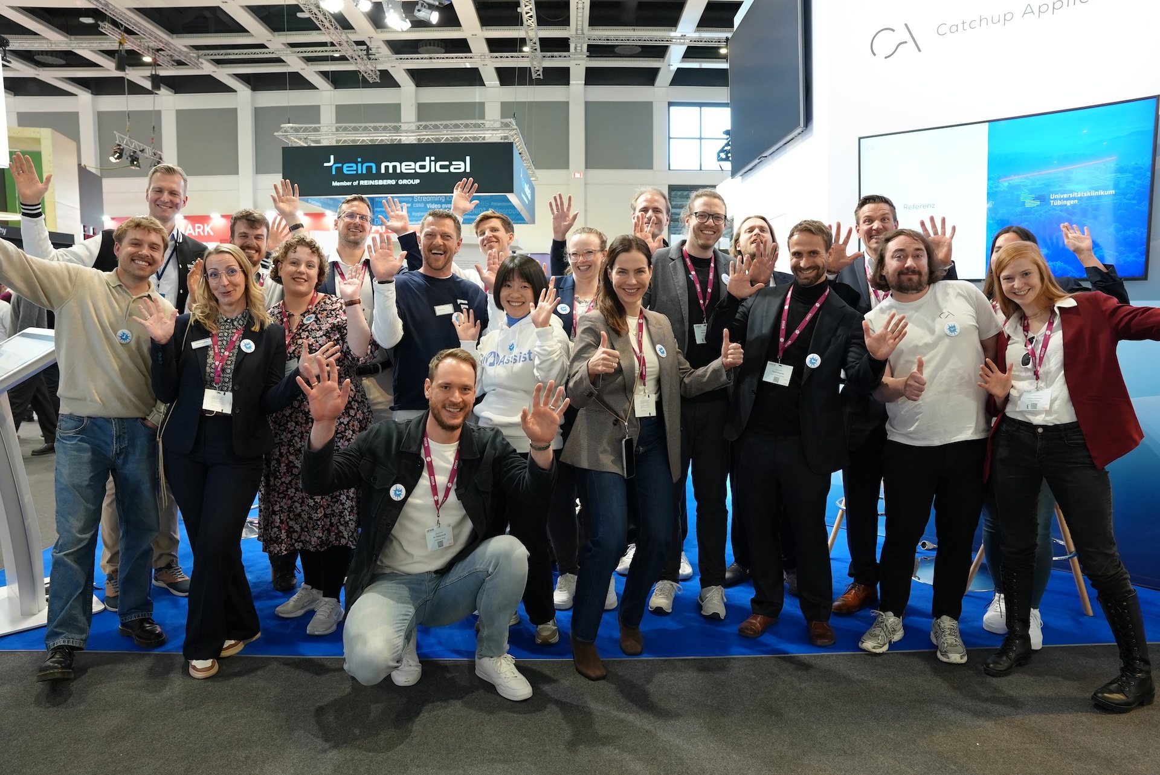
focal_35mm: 24
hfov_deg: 73.7
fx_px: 774
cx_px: 580
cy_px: 388
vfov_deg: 53.2
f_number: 4
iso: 3200
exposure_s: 1/160
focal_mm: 24
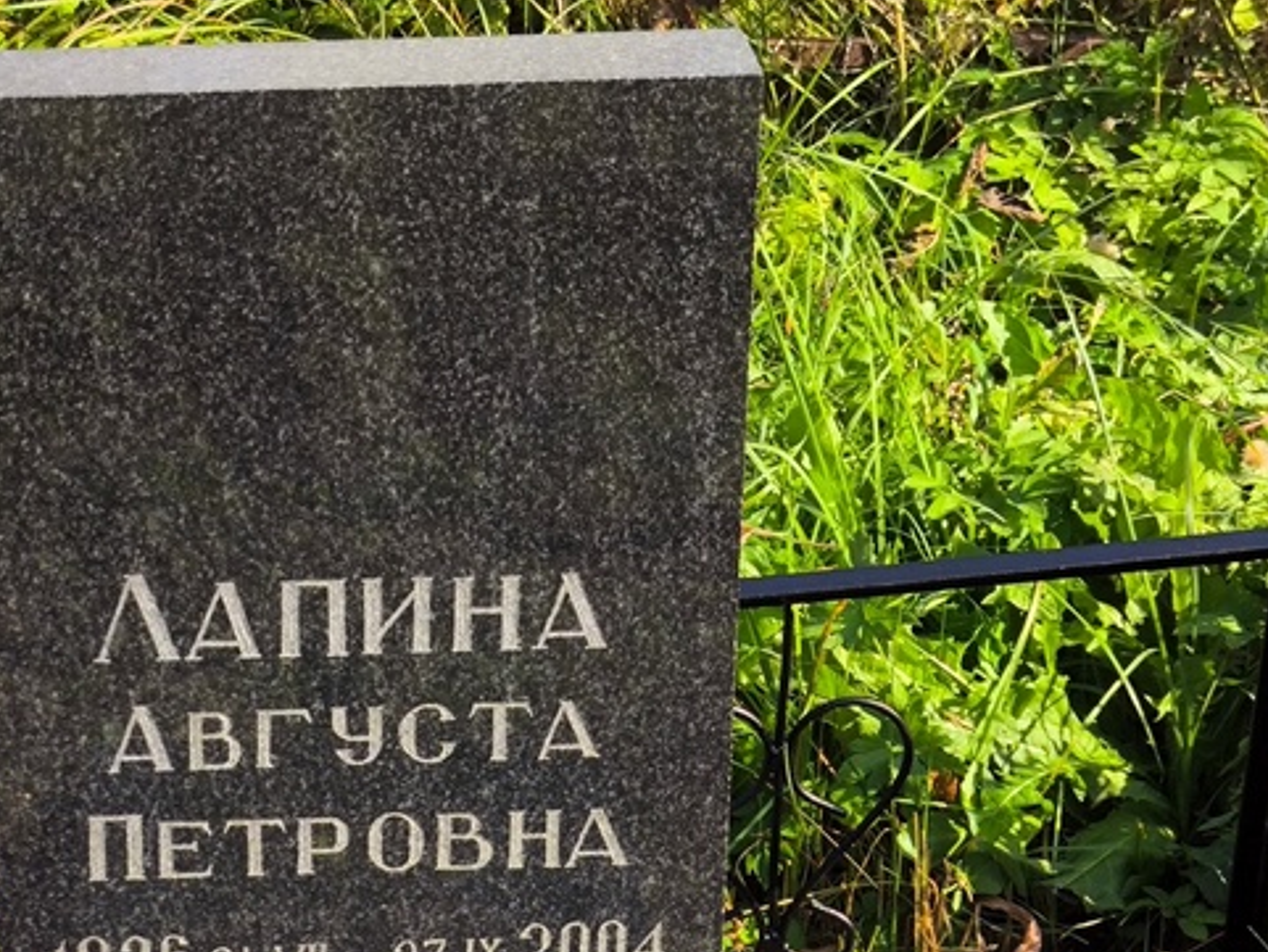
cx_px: 310
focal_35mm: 83
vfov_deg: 17.7
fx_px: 3041
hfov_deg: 23.3
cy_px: 728
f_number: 1.7
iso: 50
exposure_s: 1/954
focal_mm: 4.71
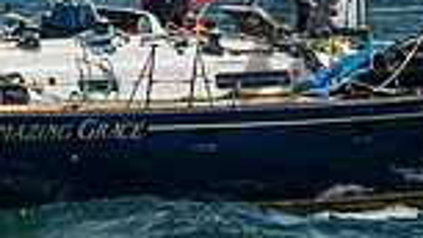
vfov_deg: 1.2
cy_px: -172
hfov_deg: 2.2
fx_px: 10990
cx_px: -67
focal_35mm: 980
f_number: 6.3
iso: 320
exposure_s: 1/640
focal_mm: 200
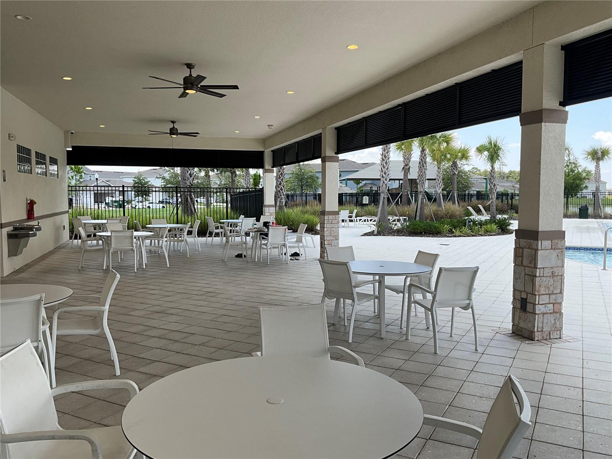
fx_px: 513
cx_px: 306
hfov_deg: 61.7
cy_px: 230
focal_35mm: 29
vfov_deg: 48.2
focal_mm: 3
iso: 25
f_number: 1.8
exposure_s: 1/465
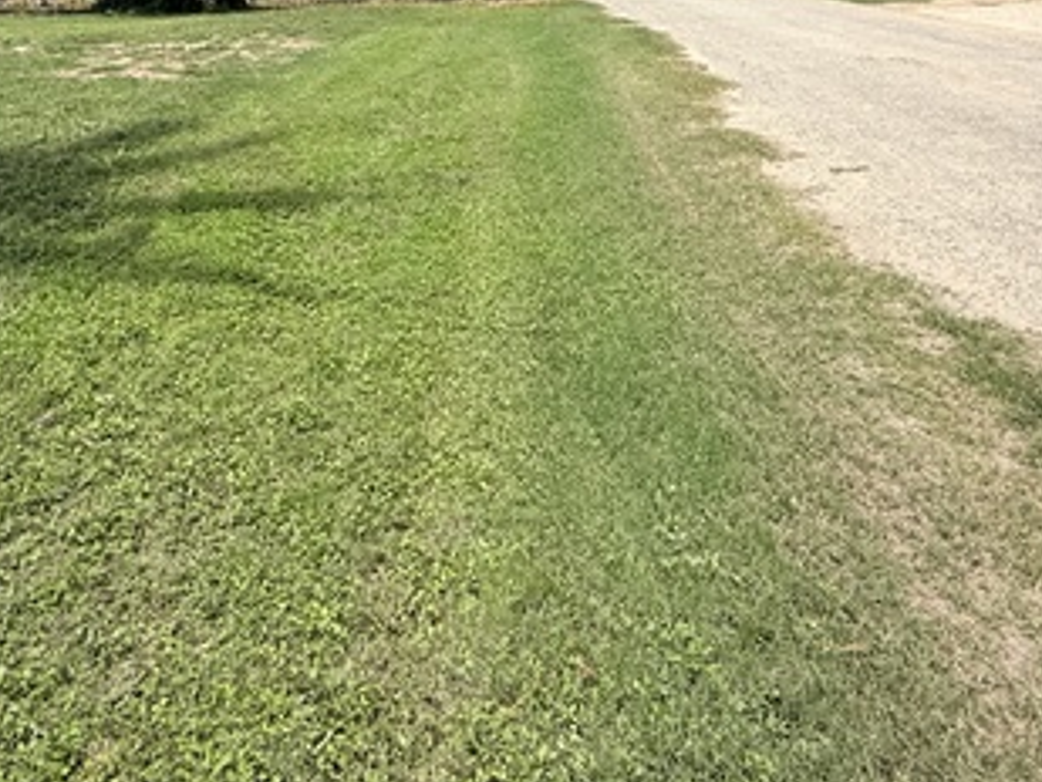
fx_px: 873
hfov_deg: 61.6
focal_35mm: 29
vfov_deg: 42.7
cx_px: 489
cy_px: 30
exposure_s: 1/2410
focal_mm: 2.22
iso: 50
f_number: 2.2
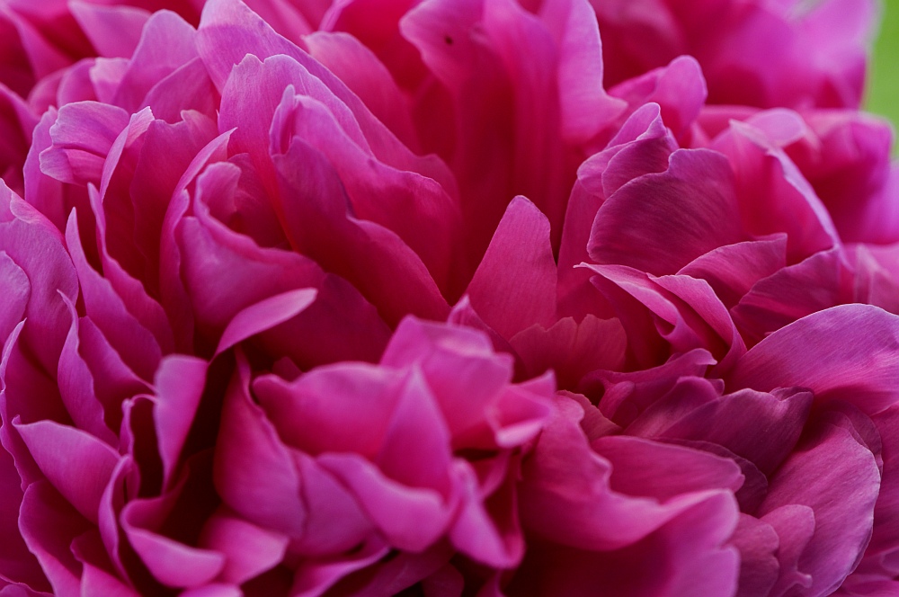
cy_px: 298
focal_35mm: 128
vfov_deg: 10.7
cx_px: 450
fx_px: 3180
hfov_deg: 16.1
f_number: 8
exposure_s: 1/160
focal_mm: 85
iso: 200
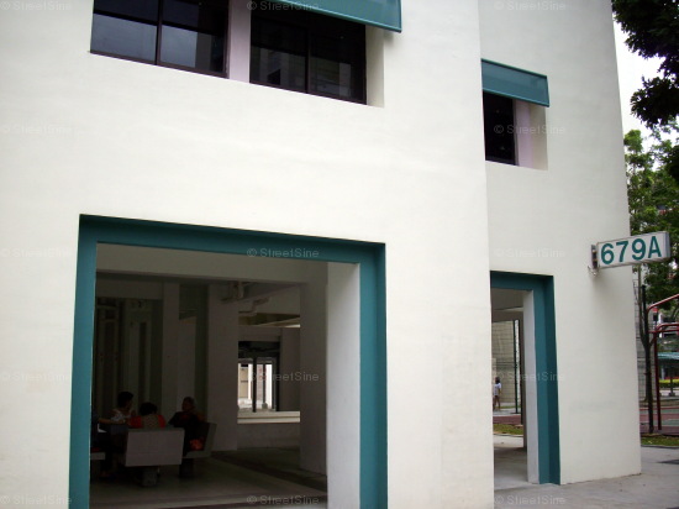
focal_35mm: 37
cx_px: 340
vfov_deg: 38.6
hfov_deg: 50.2
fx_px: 725
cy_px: 254
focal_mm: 6.2
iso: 80
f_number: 2.8
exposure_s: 1/400
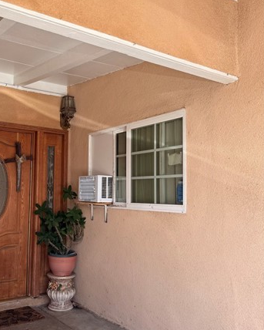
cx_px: 82
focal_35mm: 35
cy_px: 170
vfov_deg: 51.5
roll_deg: -1.6
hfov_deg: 41.5
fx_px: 341
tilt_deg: +4.6
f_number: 1.78
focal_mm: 6.76
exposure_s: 1/1106
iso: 80
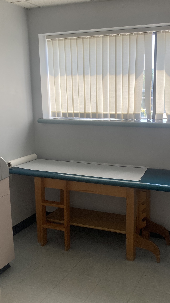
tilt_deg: -12.0
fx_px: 320
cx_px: 103
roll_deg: -0.3
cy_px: 162
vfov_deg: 50.4
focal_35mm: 40
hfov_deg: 29.6
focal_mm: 3.99
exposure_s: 1/60
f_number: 1.8
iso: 64
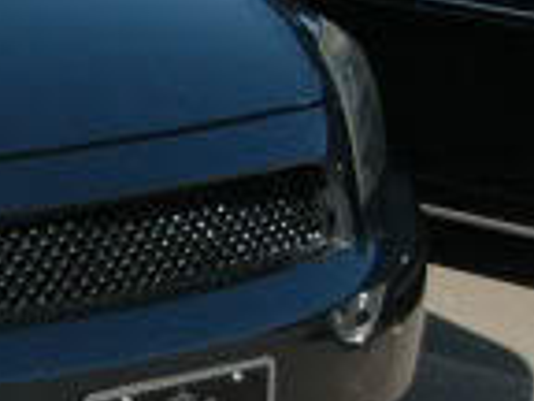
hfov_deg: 9.6
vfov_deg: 7.9
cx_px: -649
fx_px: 2900
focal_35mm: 188
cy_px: 56
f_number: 4.5
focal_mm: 26
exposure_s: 1/1250
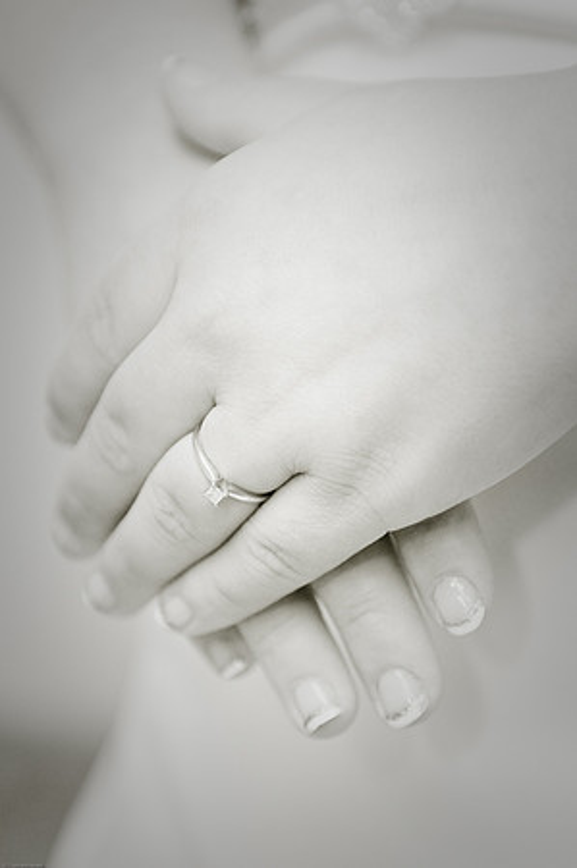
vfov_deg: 20.6
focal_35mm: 99
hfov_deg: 13.8
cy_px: 434
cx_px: 288
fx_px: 2385
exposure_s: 1/200
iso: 1000
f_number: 2.8
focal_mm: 66
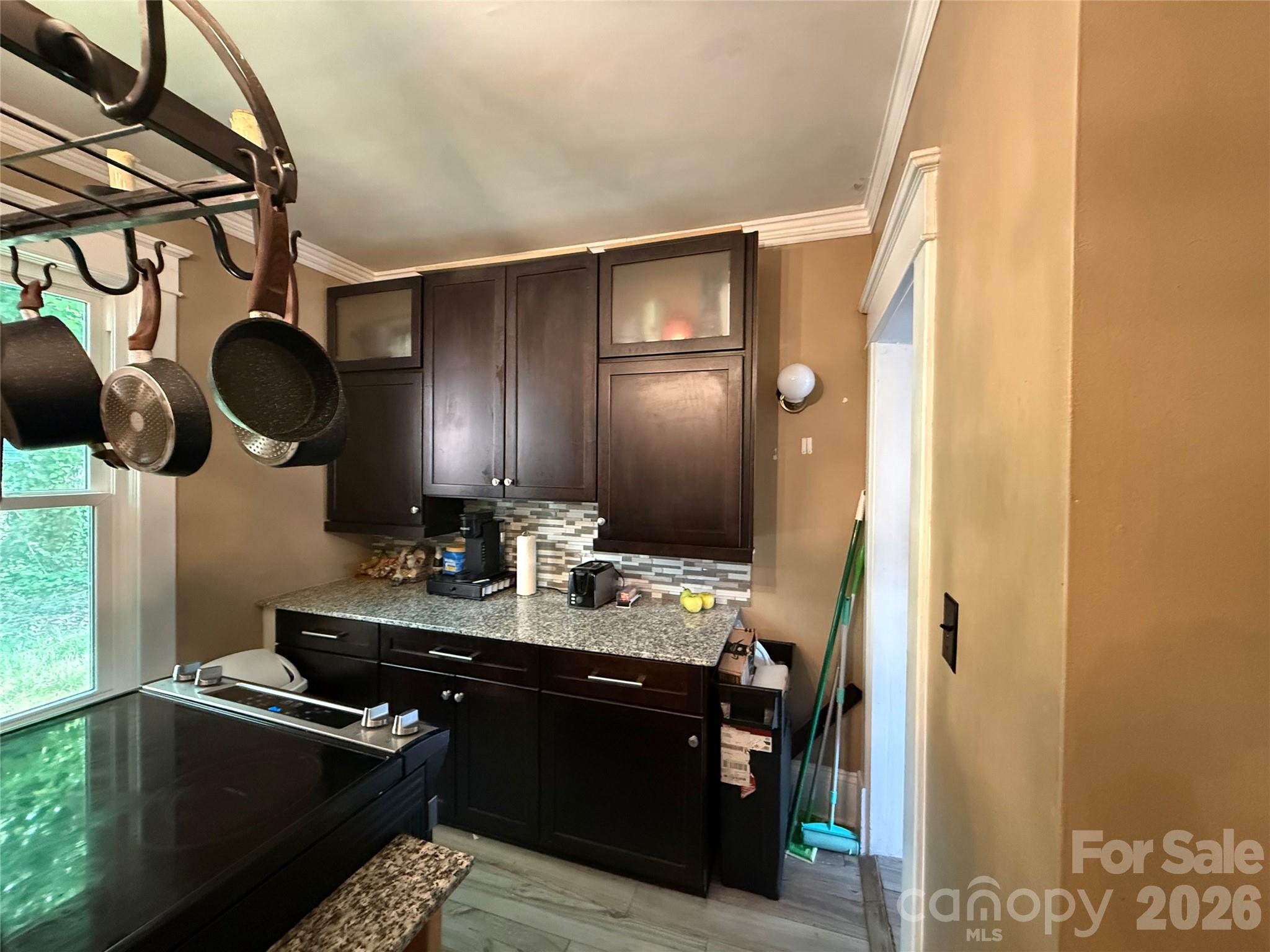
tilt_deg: -1.1
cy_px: 476
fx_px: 514
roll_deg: -0.3
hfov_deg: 102.1
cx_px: 635
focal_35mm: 14
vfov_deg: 85.7
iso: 1000
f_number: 2.2
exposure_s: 1/40
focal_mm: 2.22
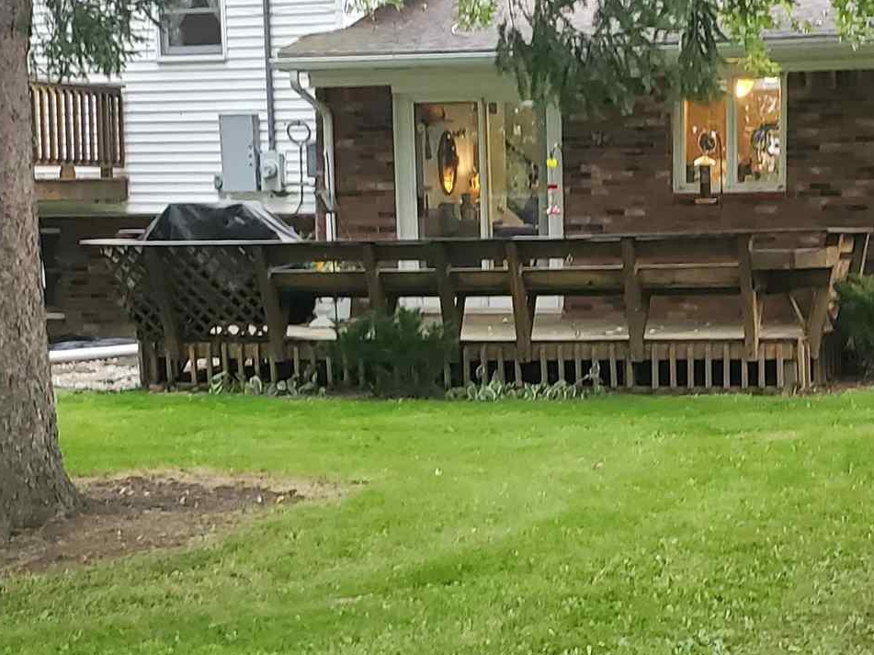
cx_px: 620
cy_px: 498
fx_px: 2121
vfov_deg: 17.5
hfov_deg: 23.1
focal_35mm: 84
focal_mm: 4.3
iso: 320
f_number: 2.4
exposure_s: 1/40
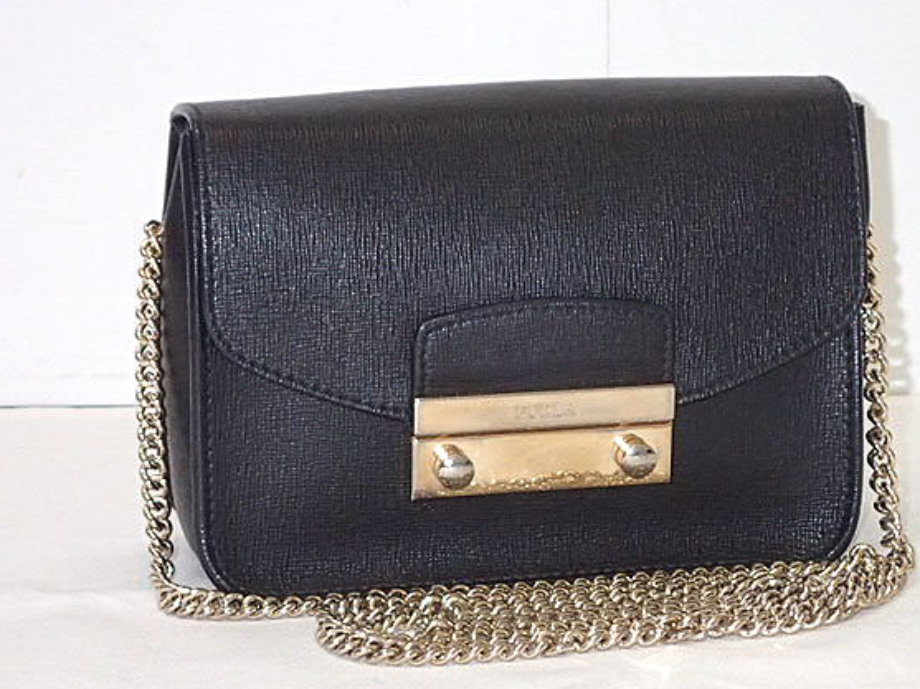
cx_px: 504
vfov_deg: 12.9
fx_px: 3054
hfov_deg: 17.1
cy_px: 312
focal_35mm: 115
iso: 800
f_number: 4.9
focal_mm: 18
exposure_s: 1/100
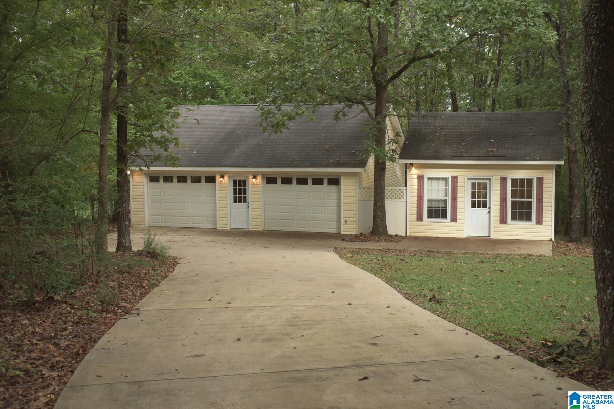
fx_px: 768
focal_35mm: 45
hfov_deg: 43.6
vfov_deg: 29.9
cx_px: 307
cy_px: 204
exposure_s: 1/800
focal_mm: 30
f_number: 5.6
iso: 2500
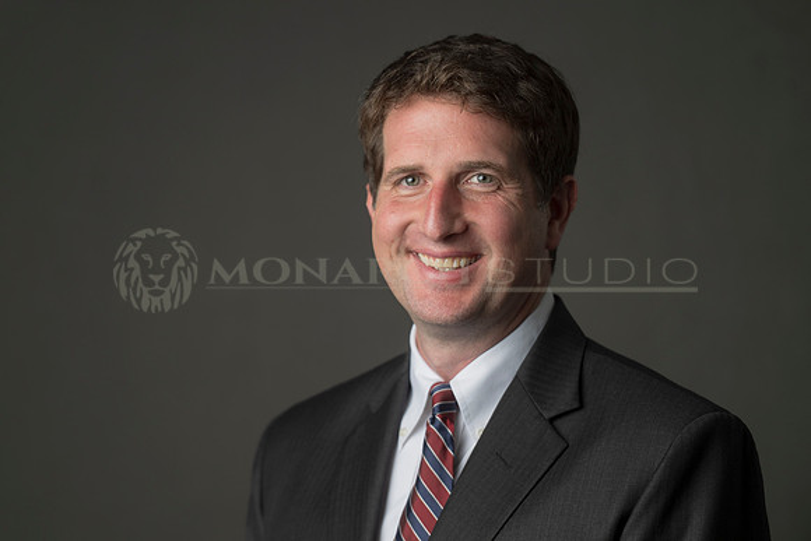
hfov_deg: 9.1
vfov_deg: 6.1
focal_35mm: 227
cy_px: 238
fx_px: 5110
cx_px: 353
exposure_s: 1/200
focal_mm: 200
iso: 100
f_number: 3.5
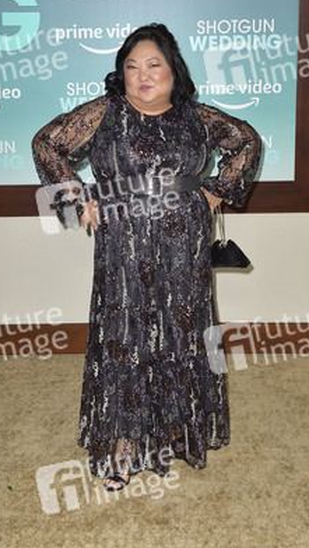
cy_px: 271
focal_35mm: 47
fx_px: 683
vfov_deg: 43.7
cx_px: 149
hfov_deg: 25.5
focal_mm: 44
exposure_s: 1/250
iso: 400
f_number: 6.3
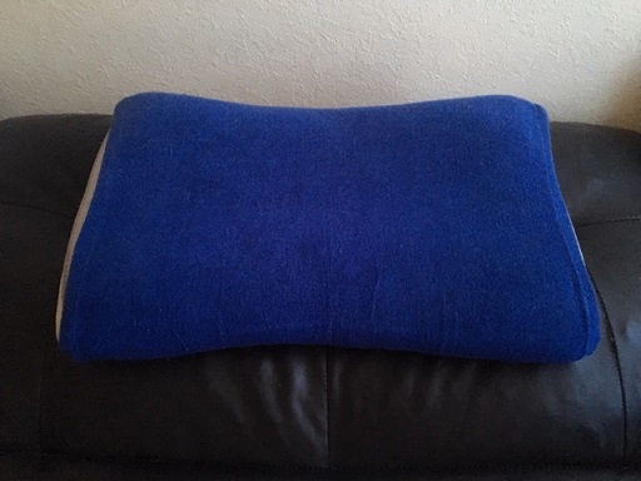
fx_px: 537
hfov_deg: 61.7
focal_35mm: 29
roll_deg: -1.0
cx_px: 320
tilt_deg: -44.7
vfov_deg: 48.2
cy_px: 240
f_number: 2.2
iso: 400
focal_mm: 4.15
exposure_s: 1/15
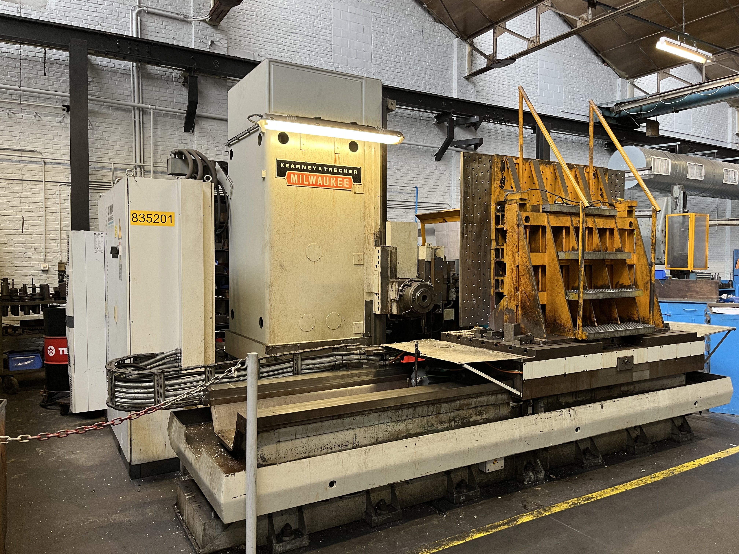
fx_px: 555
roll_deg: -0.1
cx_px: 370
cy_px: 277
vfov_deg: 53.1
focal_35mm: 26
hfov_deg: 67.3
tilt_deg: -2.9
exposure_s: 1/50
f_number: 1.6
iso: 80
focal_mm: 5.1
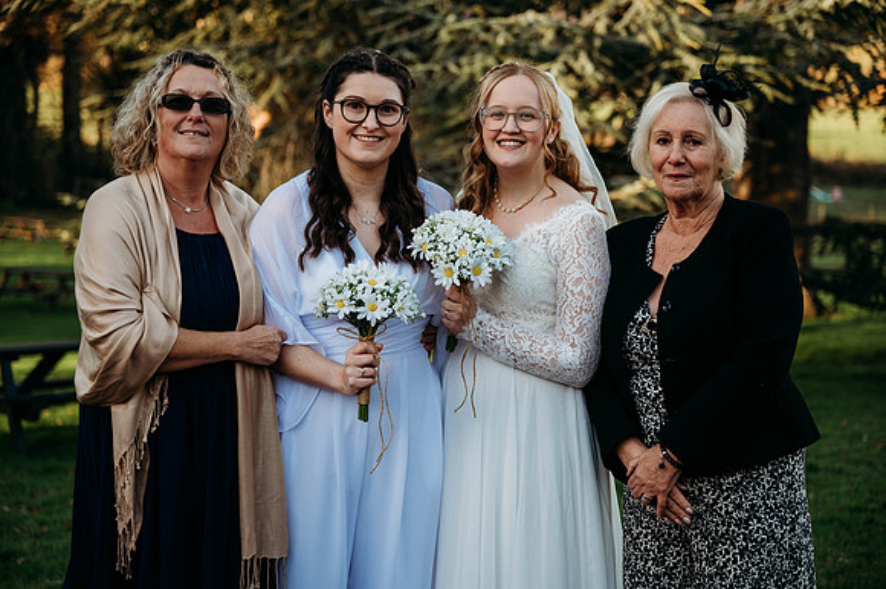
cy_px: 294
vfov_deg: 19.4
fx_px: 1722
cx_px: 443
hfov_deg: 28.9
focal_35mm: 70
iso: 100
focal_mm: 70
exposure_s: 1/400
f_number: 2.8
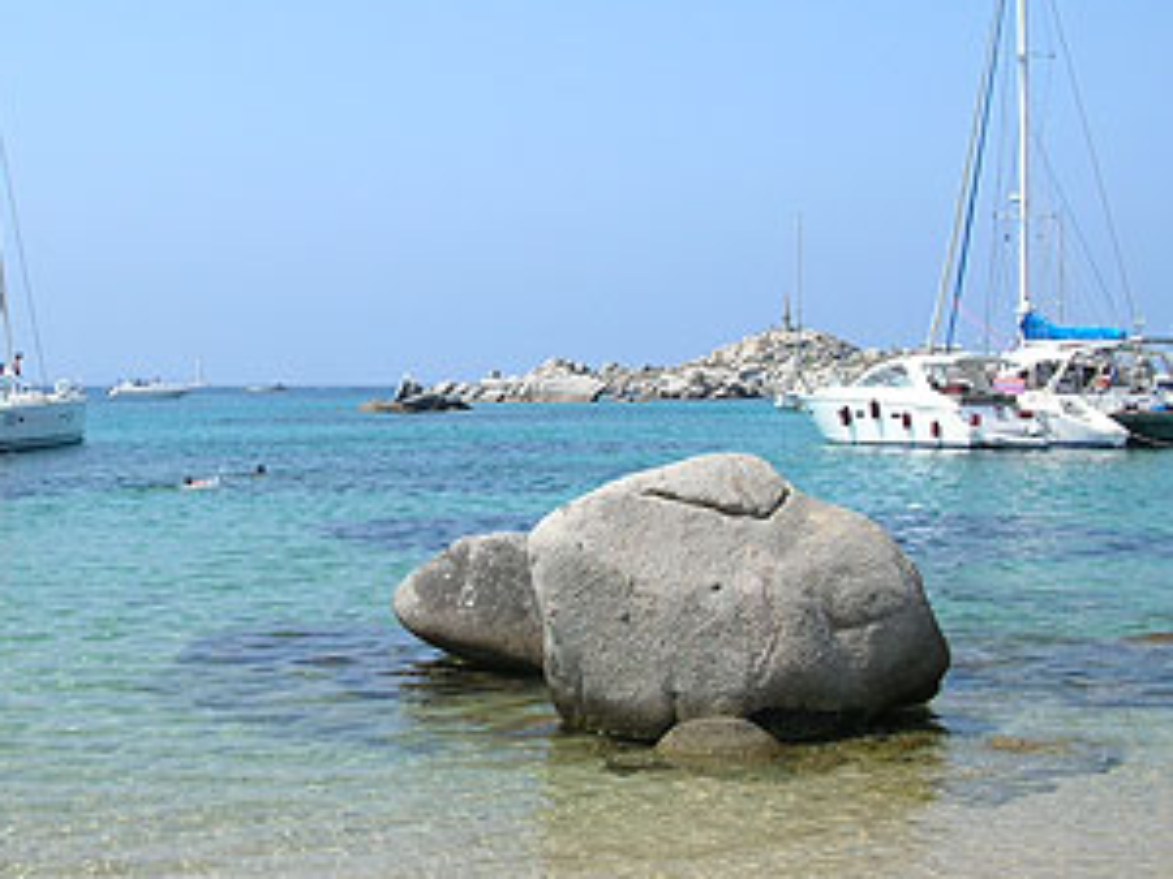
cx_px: 434
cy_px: 391
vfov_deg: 27.0
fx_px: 1830
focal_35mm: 54
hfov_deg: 35.3
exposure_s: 1/831
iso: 71
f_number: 3.7
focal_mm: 6
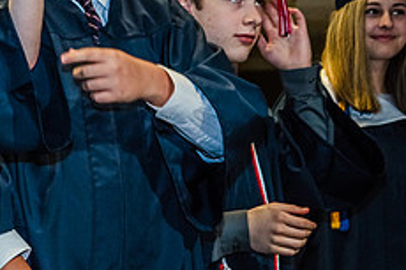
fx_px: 1848
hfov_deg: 12.3
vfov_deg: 8.3
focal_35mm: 164
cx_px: -28
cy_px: 66
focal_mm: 65
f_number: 4.5
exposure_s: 1/200
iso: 800
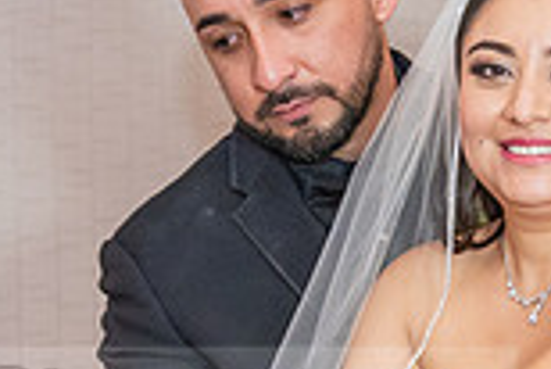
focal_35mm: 179
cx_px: 409
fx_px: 2742
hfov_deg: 11.4
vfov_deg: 7.6
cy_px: 410
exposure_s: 1/200
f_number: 2.8
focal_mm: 40
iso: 1600
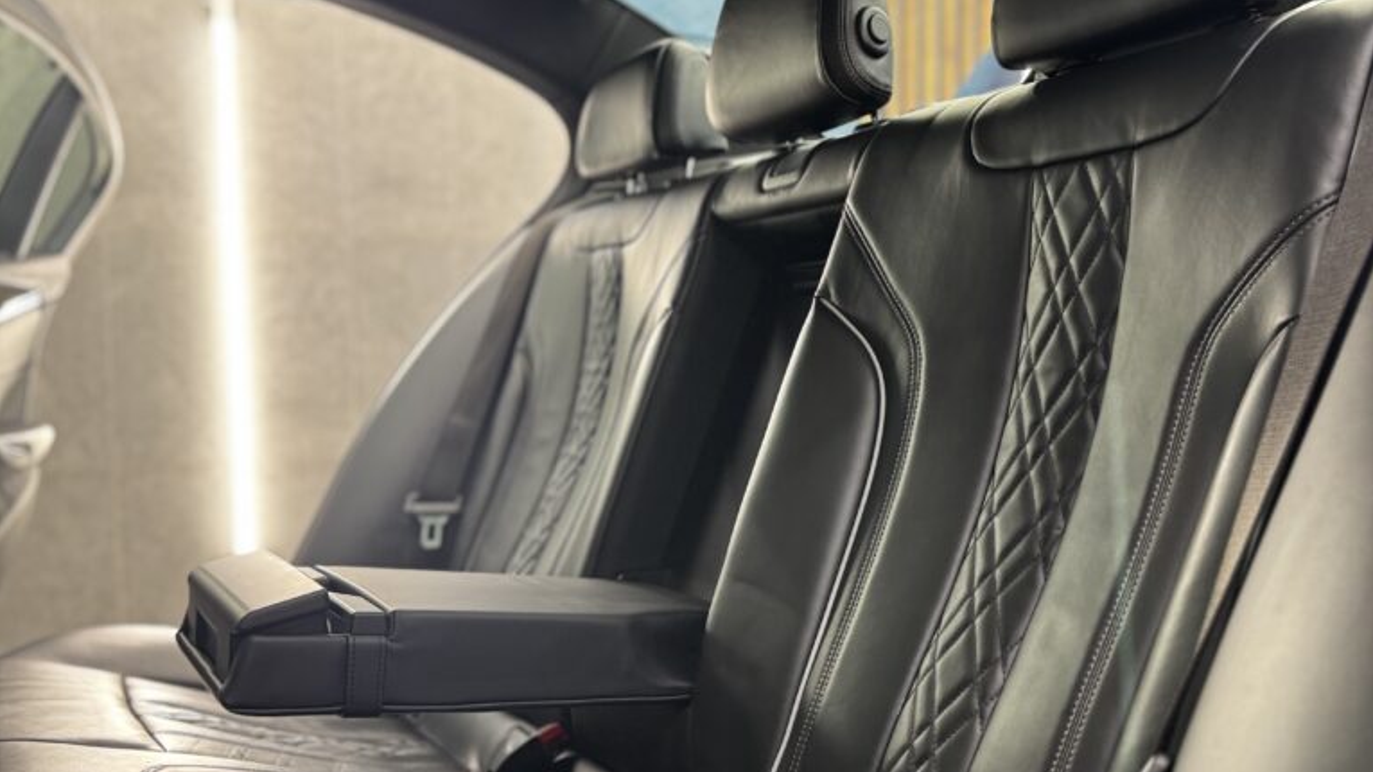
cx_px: 686
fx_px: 1274
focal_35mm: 35
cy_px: 456
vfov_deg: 33.6
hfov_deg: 56.6
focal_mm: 6.86
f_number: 1.78
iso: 200
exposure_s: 1/50
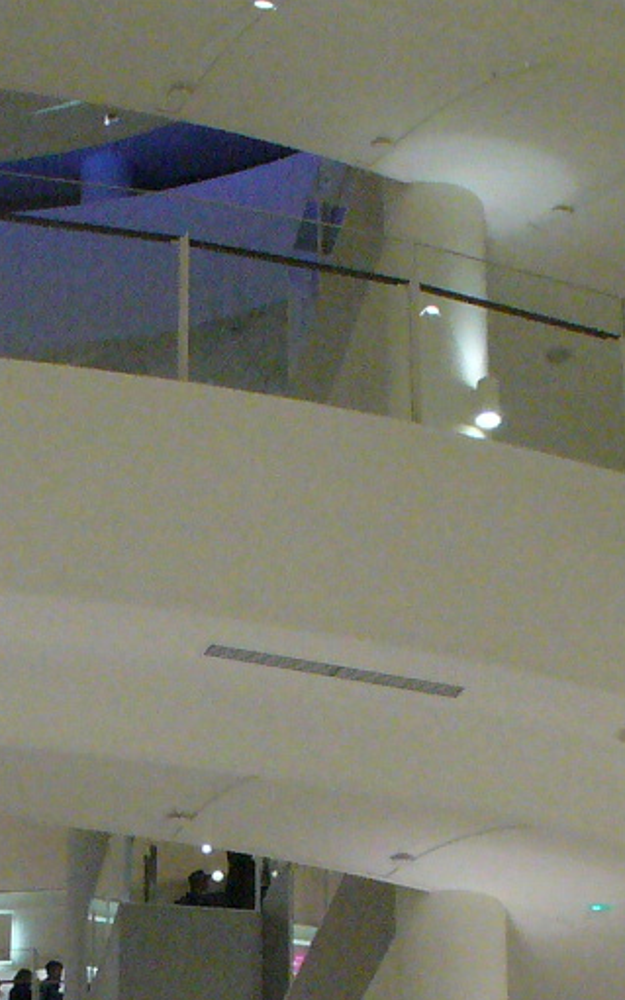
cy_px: 1153
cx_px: 219
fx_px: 3350
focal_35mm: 123
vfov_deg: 16.4
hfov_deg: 10.6
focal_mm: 6.1
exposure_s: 1/160
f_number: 2.8
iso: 400
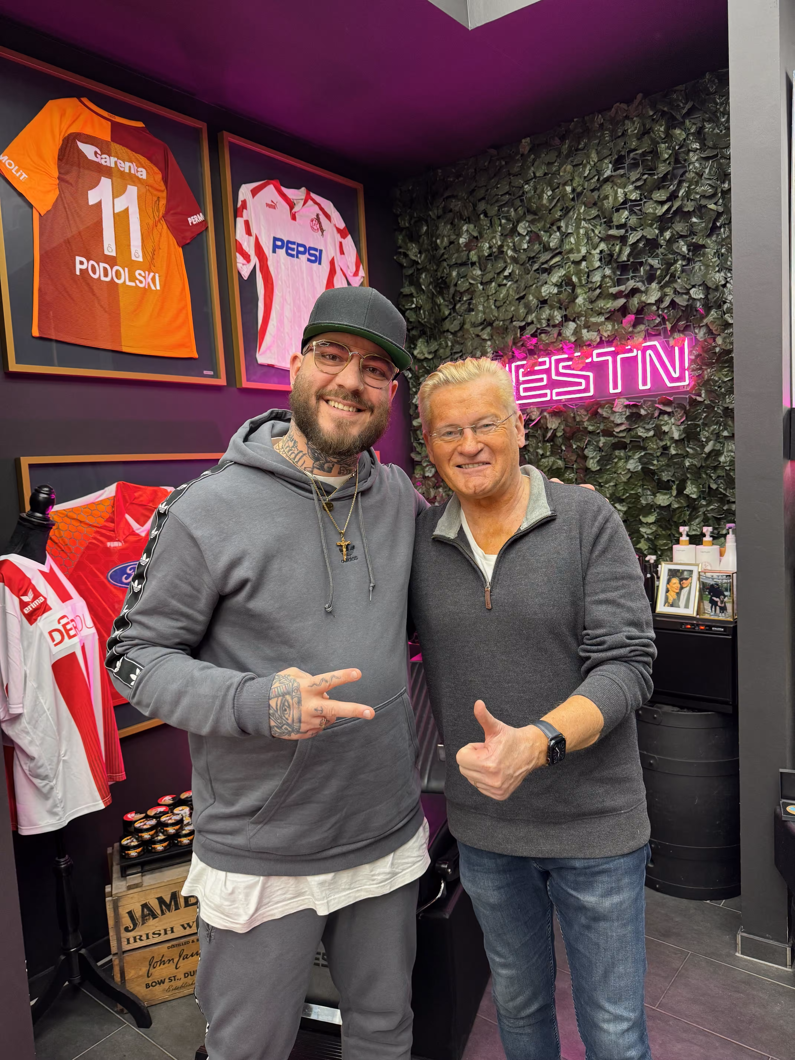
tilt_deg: -4.2
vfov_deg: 71.6
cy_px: 530
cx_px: 398
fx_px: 735
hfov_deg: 56.8
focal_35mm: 24
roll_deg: +3.2
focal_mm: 6.86
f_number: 1.78
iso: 160
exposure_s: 1/50
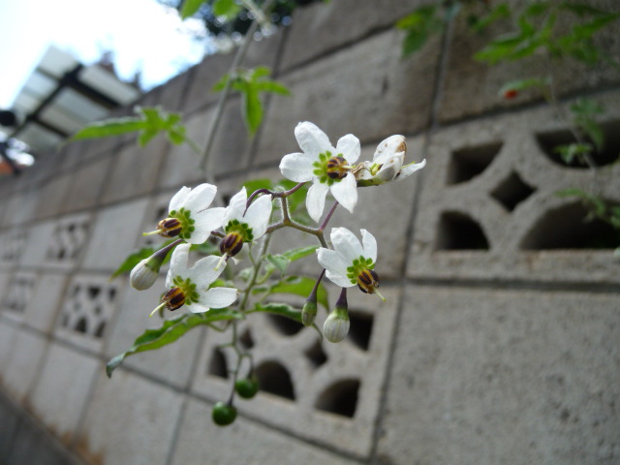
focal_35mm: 28
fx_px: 502
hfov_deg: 63.4
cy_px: 232
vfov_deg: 49.7
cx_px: 310
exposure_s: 1/320
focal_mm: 4.7
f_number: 3.3
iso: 100
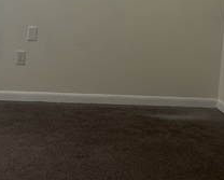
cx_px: -30
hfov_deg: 22.8
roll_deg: -1.4
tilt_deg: -5.8
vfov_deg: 18.8
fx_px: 518
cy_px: -27
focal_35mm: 78
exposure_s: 1/282
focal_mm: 5.7
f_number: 1.5
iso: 40
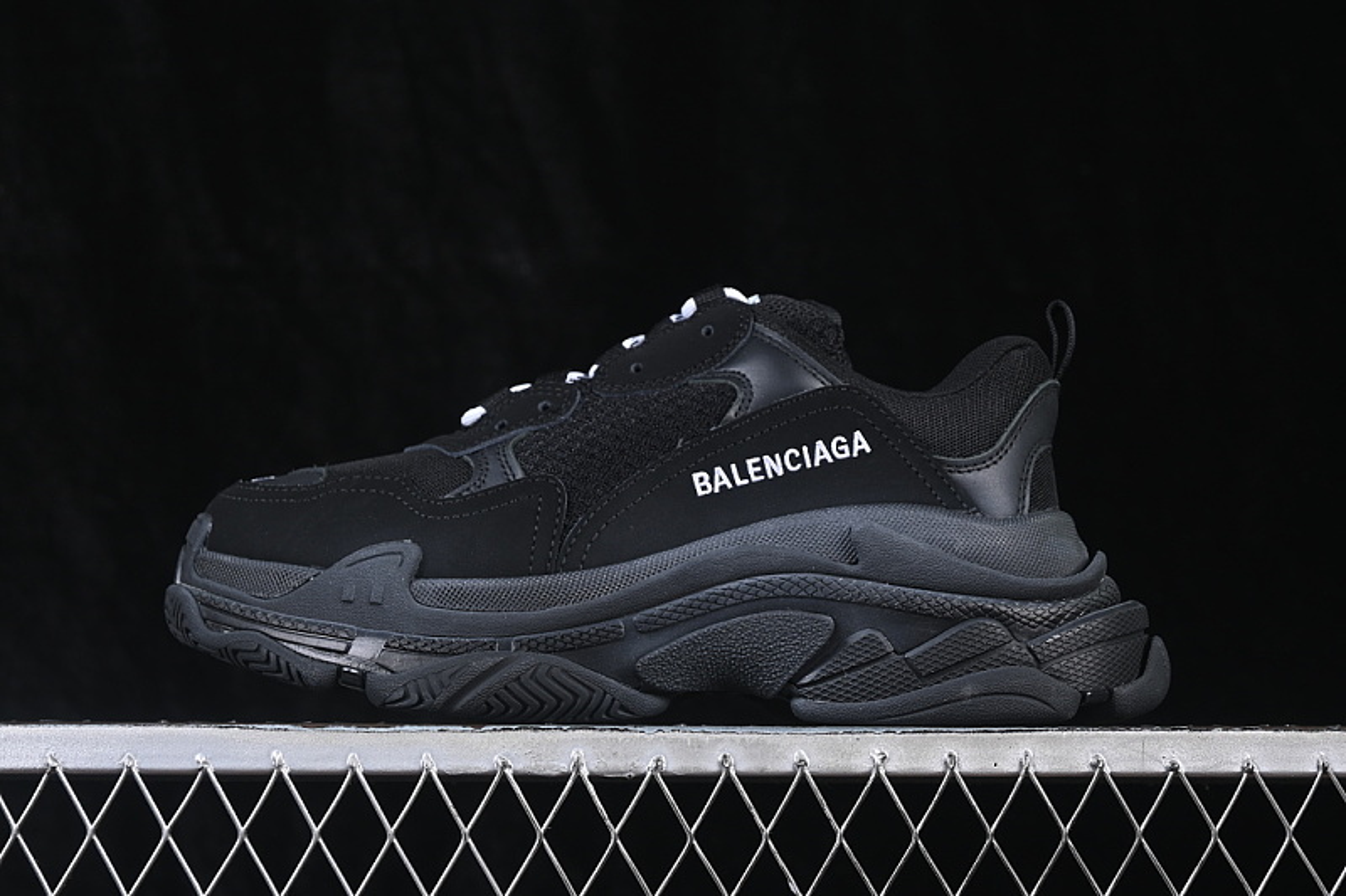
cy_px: 448
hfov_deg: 27.0
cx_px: 673
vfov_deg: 18.2
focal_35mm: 75
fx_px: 2803
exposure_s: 1/60
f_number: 6.3
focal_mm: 50
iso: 160
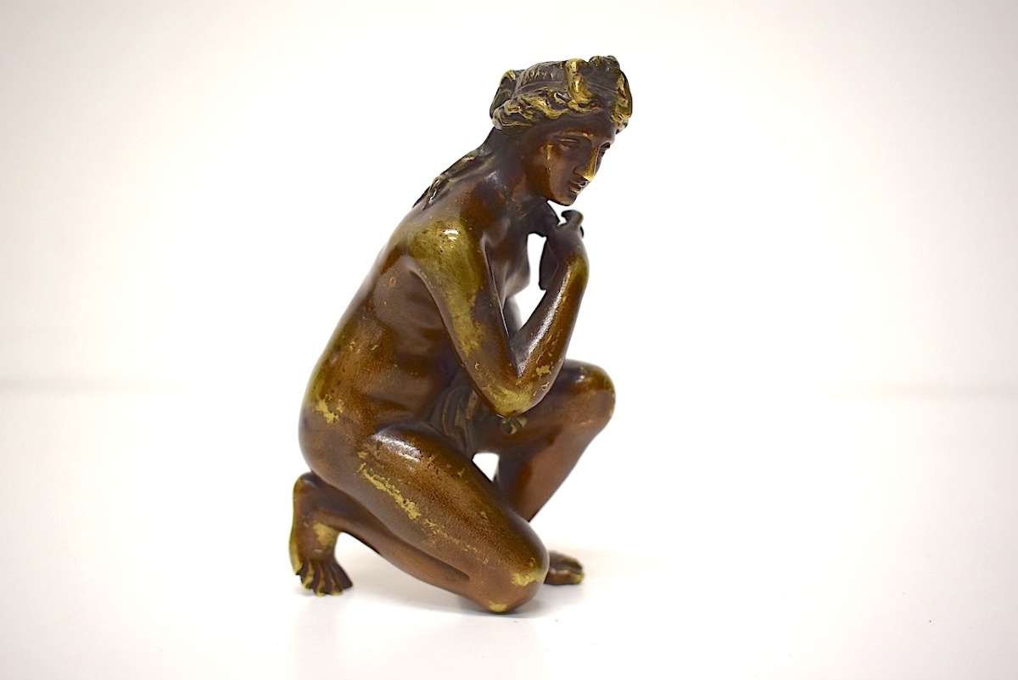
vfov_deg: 29.9
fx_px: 1273
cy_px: 340
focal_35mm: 45
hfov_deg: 43.6
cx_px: 509
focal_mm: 30
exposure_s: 1/125
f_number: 5
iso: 800
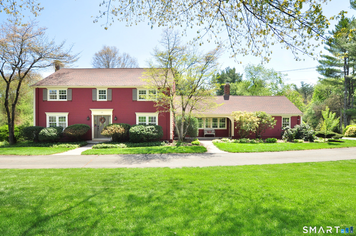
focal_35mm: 18
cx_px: 178
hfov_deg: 90.1
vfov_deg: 67.2
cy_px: 118
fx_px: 178
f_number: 8
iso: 320
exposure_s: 1/200
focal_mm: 12
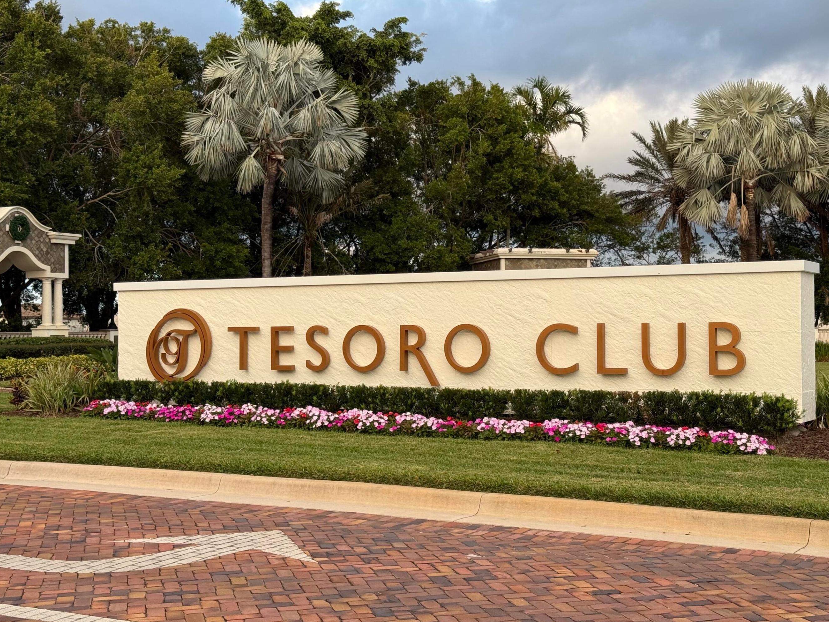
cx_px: 445
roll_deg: +0.4
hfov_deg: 36.8
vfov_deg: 28.0
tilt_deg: +1.8
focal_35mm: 52
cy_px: 301
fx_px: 1245
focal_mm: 6.76
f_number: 1.78
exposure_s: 1/636
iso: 64
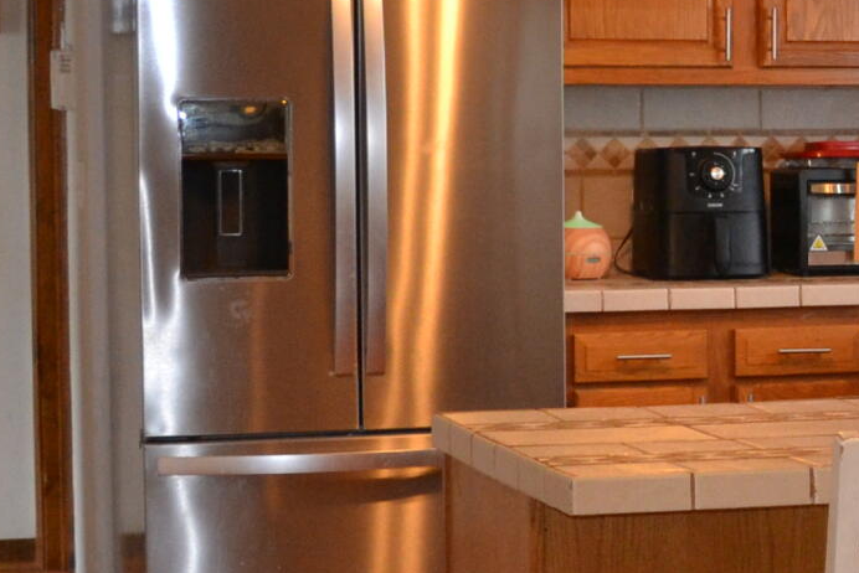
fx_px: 3103
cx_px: 1295
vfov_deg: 10.6
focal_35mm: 130
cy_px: 279
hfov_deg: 14.7
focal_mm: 20
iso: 720
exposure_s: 1/60
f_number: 3.8
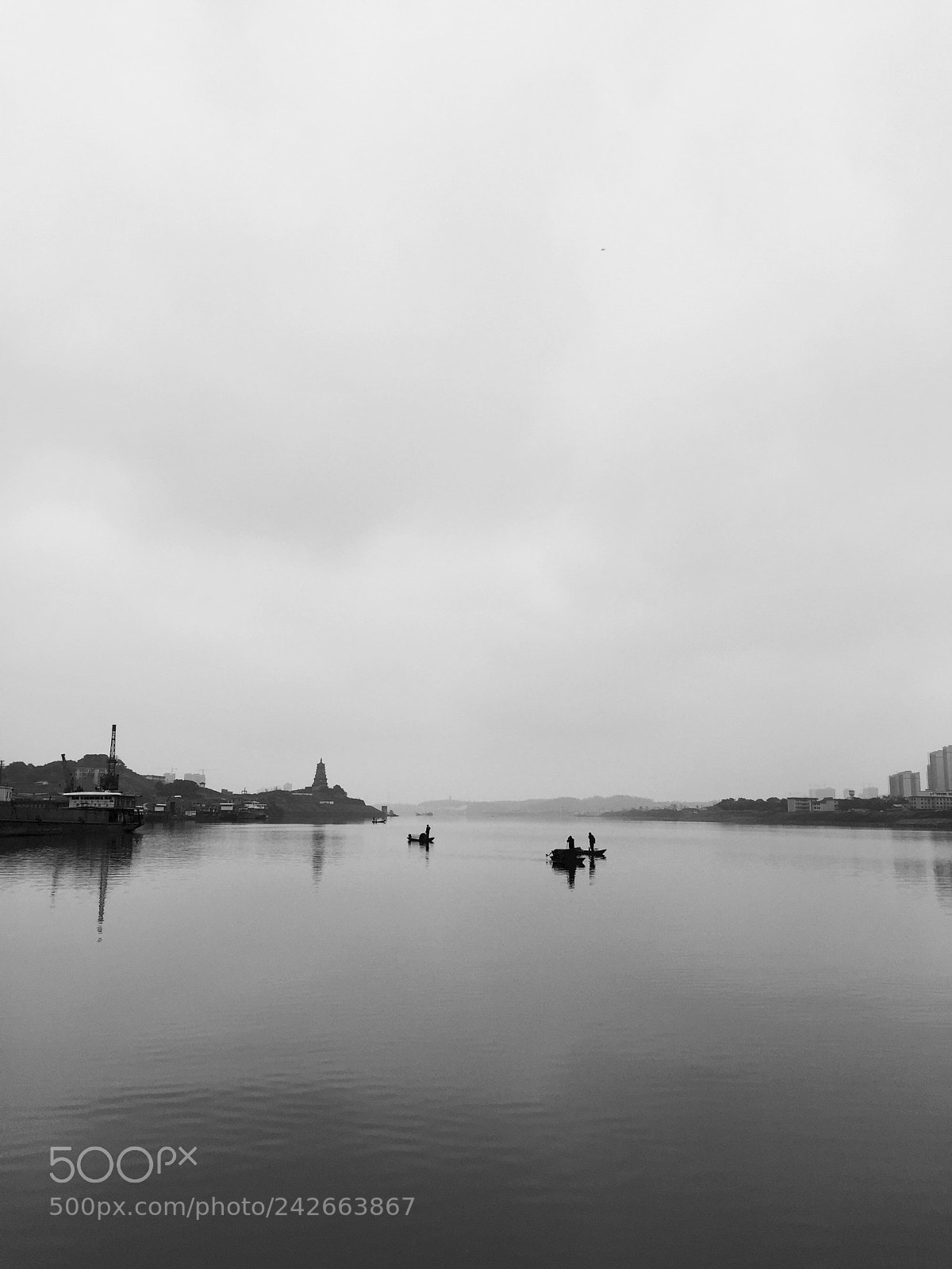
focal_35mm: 29
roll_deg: -0.5
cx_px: 476
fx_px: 1063
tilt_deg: +11.1
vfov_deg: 61.7
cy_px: 634
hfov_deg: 48.2
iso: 32
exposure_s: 1/860
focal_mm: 4.15
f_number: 2.2
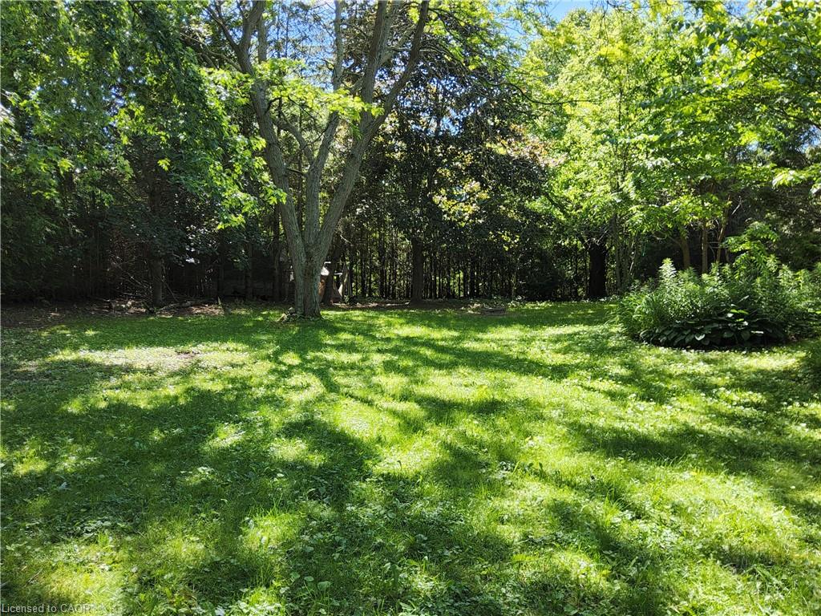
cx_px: 410
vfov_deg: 54.9
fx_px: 593
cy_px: 308
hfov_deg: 69.4
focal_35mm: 25
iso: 32
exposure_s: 1/120
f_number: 2
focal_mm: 3.08
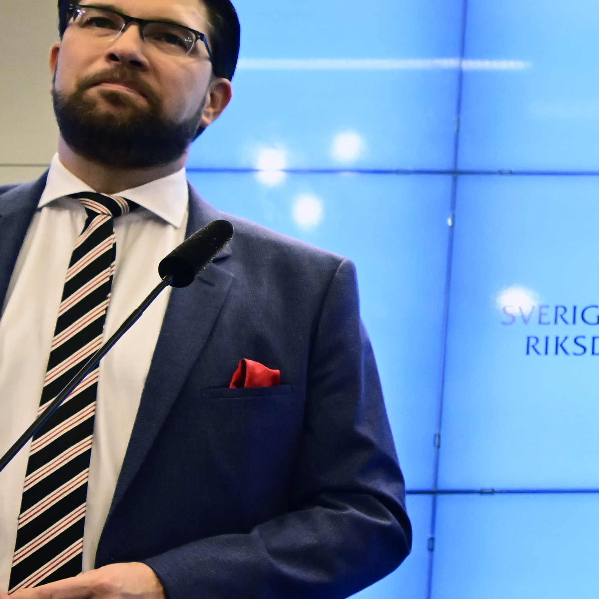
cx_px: 1154
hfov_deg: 15.6
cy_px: 362
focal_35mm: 91
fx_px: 1782
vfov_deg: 19.1
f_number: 4.5
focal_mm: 24
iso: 2500
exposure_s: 1/400
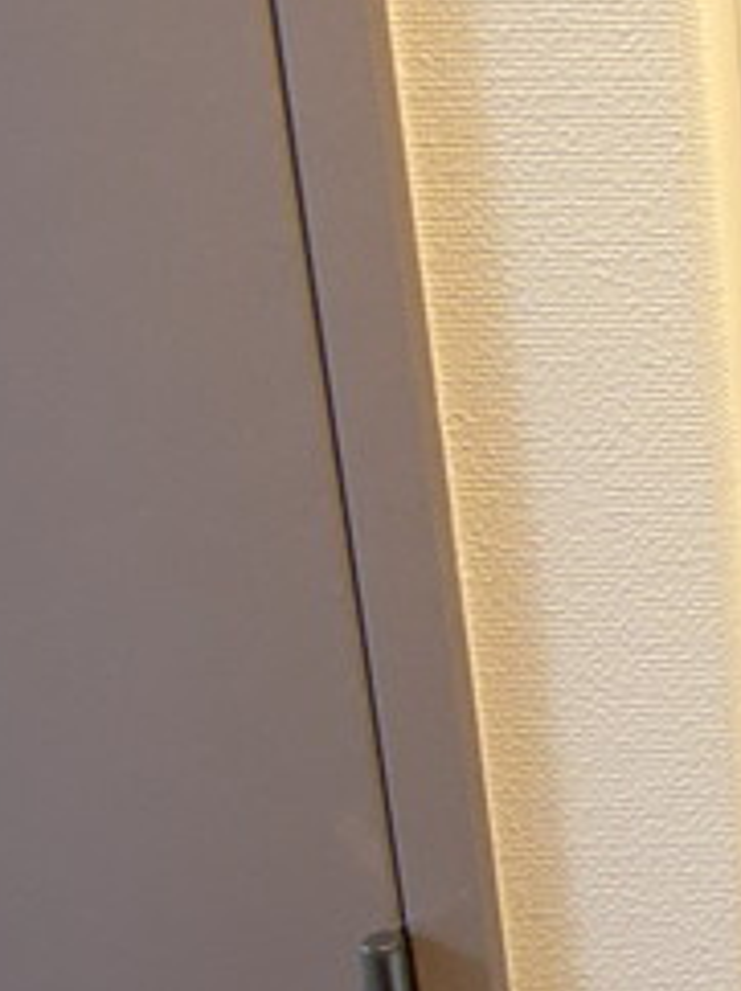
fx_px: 1229
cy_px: 483
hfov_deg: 26.0
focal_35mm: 43
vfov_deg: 43.9
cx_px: 1073
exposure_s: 1/50
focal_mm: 1.54
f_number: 2.4
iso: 125
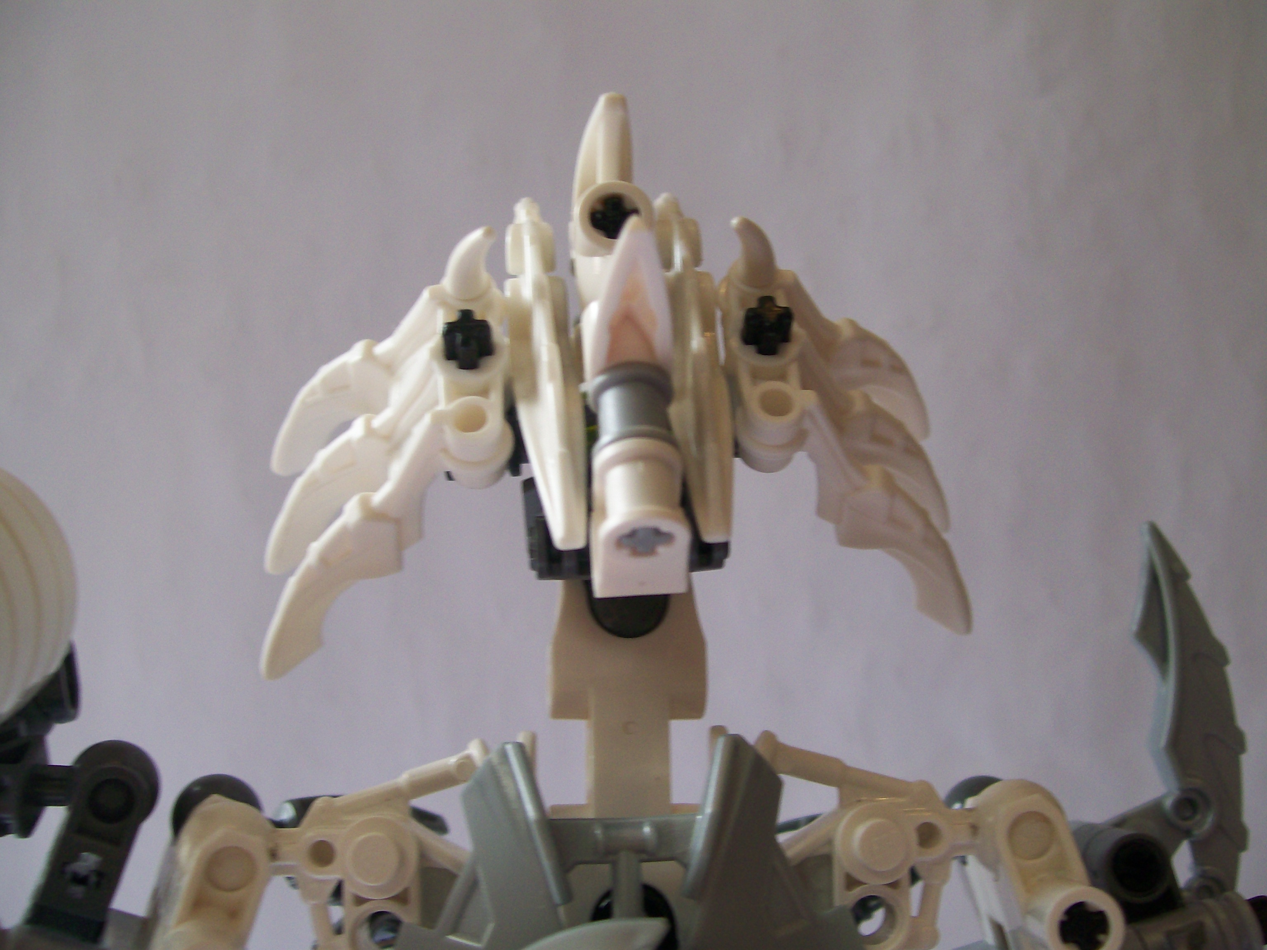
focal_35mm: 36
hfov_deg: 51.4
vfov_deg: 39.7
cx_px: 634
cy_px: 475
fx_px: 1318
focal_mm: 6
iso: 80
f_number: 2.7
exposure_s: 1/46.2
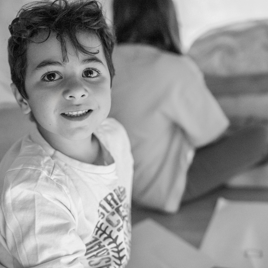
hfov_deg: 37.5
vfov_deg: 37.6
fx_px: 394
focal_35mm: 45
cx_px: 126
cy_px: 135
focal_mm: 35
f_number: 2
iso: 51200
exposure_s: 1/160
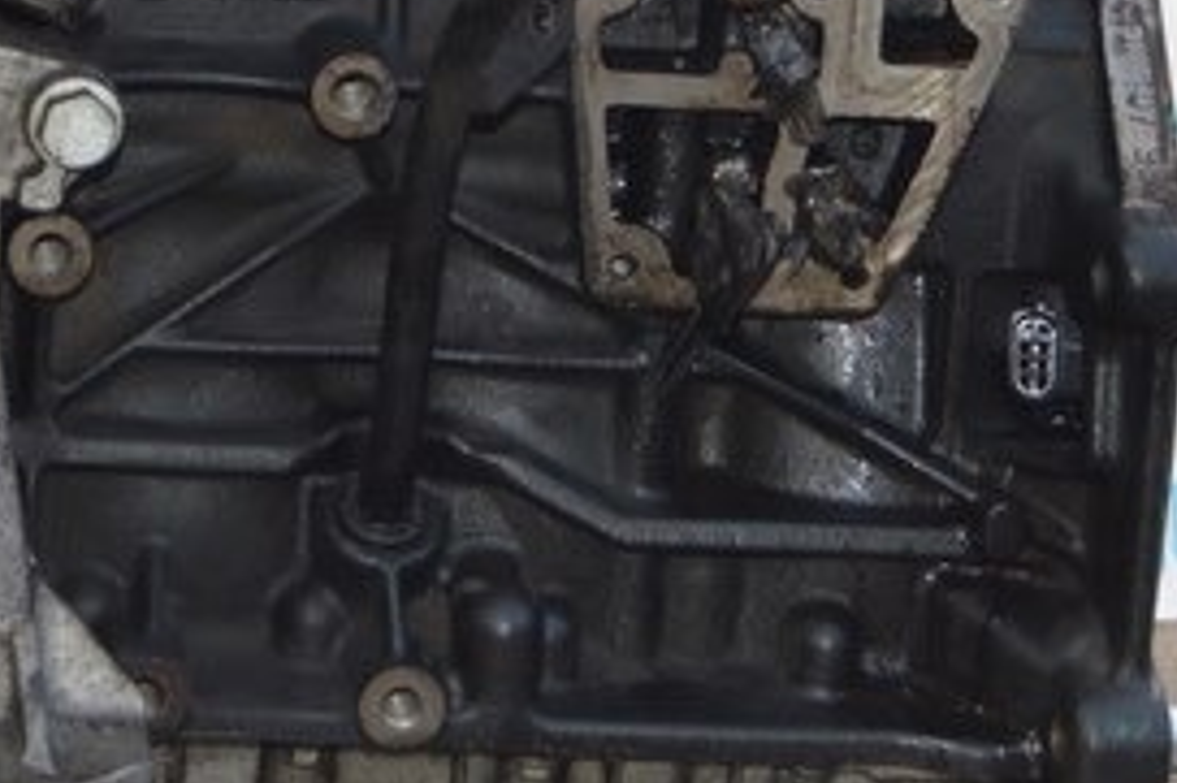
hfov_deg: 13.9
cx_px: 221
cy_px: -257
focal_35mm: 147
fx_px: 4803
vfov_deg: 9.2
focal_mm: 26
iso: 220
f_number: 4
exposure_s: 1/125
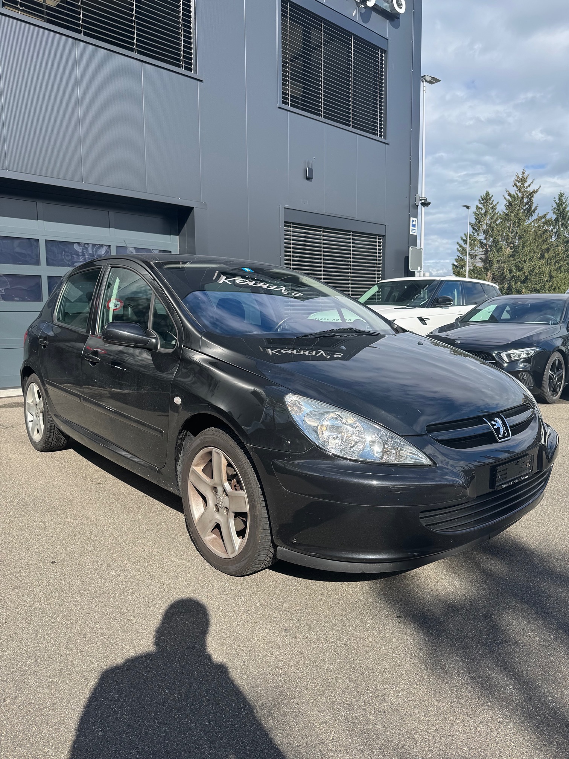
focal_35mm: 24
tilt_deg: -5.3
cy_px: 380
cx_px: 284
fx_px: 526
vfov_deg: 71.6
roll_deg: +0.7
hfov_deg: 56.8
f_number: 1.78
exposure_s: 1/2506
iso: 80
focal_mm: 6.76
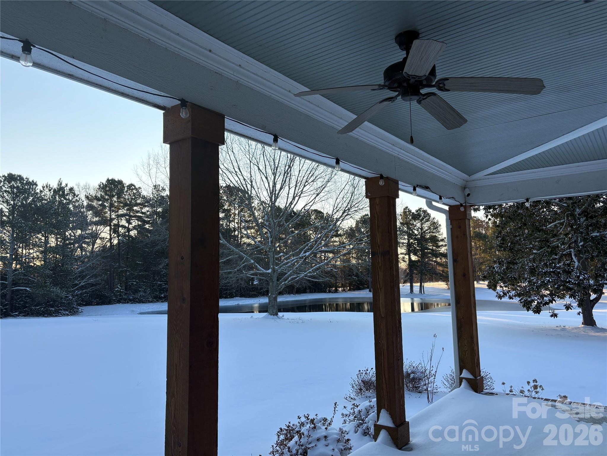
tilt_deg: +6.1
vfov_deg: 53.1
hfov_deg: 67.3
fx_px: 456
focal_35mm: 26
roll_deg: +1.0
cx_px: 304
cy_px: 228
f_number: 1.6
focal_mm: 5.96
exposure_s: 1/1048
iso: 64
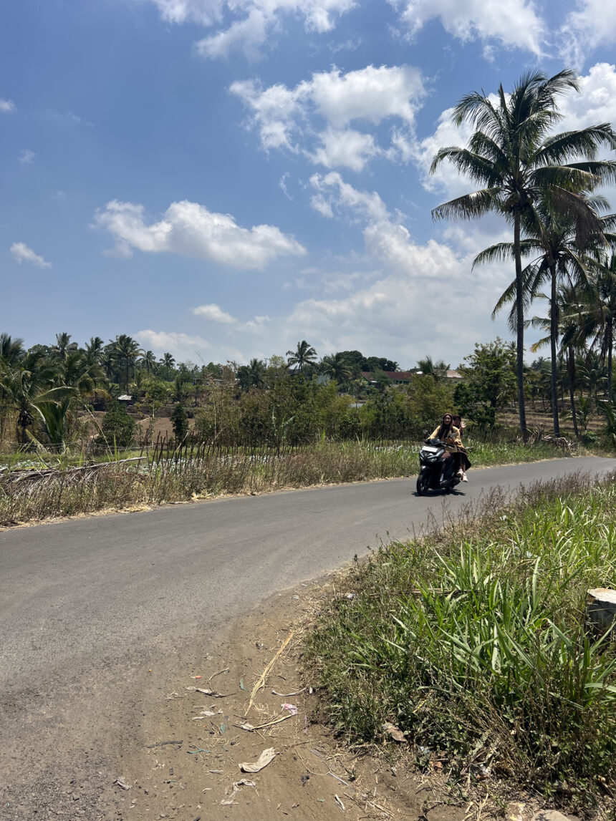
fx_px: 617
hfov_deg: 53.1
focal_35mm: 26
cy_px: 410
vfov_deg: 67.3
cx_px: 308
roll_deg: -3.9
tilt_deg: +0.0
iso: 50
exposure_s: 1/6211
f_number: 1.5
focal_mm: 5.7
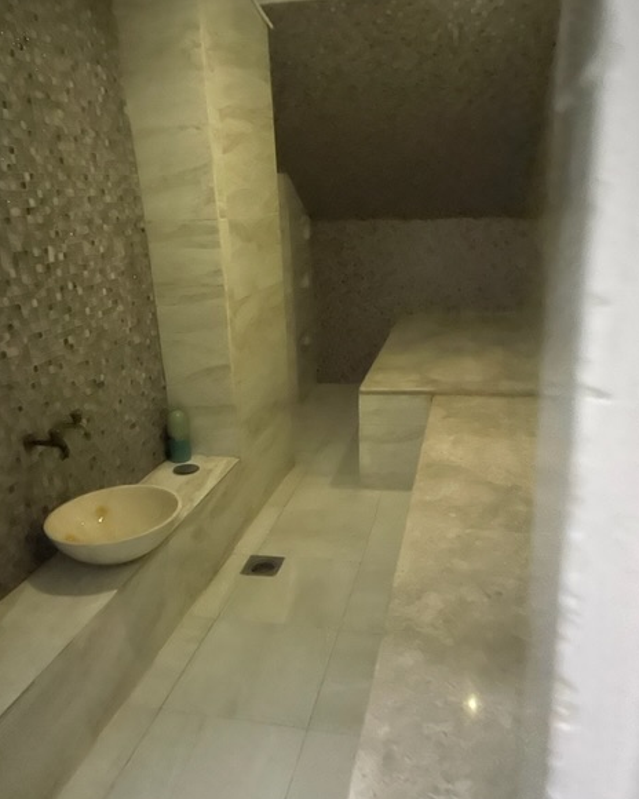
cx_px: 317
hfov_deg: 51.5
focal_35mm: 28
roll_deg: -0.6
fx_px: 662
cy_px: 395
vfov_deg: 62.2
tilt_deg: -16.2
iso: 1250
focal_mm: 4.2
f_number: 1.6
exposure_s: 1/22
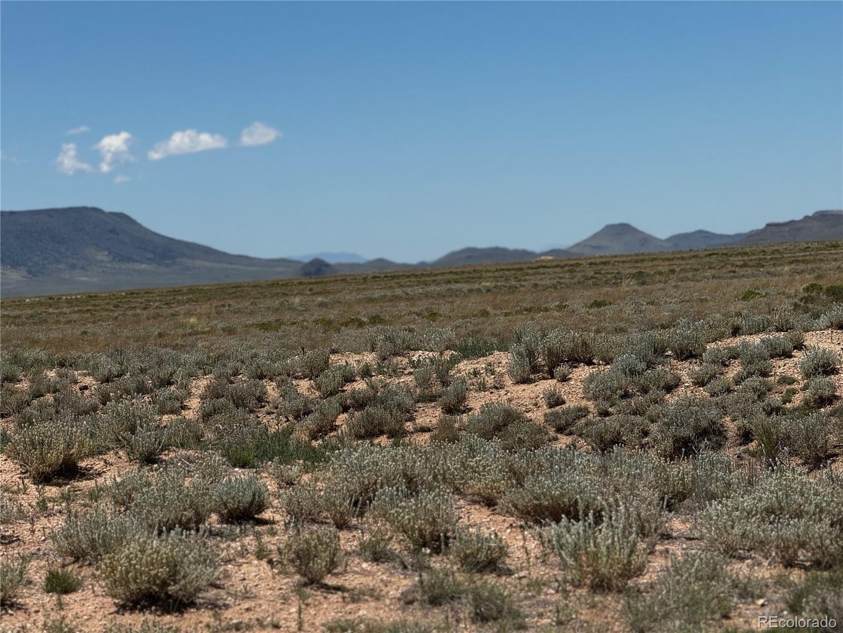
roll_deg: +3.5
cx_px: 422
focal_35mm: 120
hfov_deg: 16.4
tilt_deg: -0.8
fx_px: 2922
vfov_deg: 12.3
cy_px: 316
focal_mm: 15.66
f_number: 2.8
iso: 50
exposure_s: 1/2212
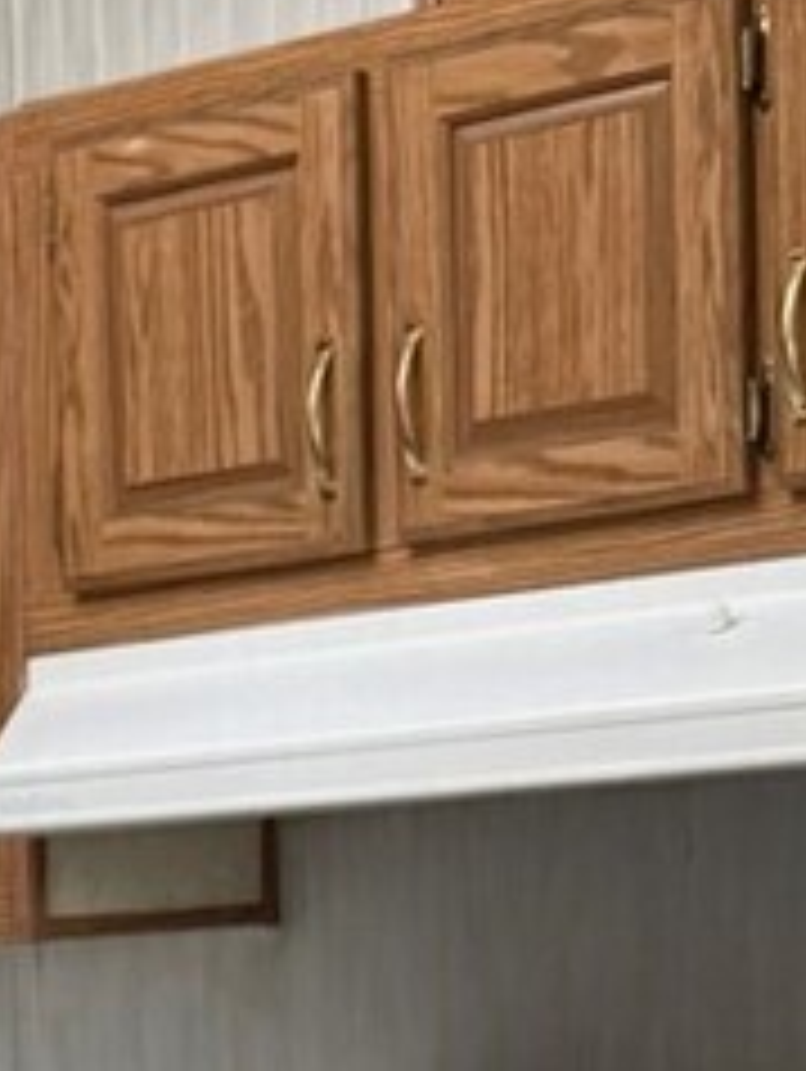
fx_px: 4494
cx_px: -536
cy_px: 1656
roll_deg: +2.3
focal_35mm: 145
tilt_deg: -5.8
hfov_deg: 9.8
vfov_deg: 12.8
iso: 200
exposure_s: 1/114
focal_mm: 6.76
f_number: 1.78
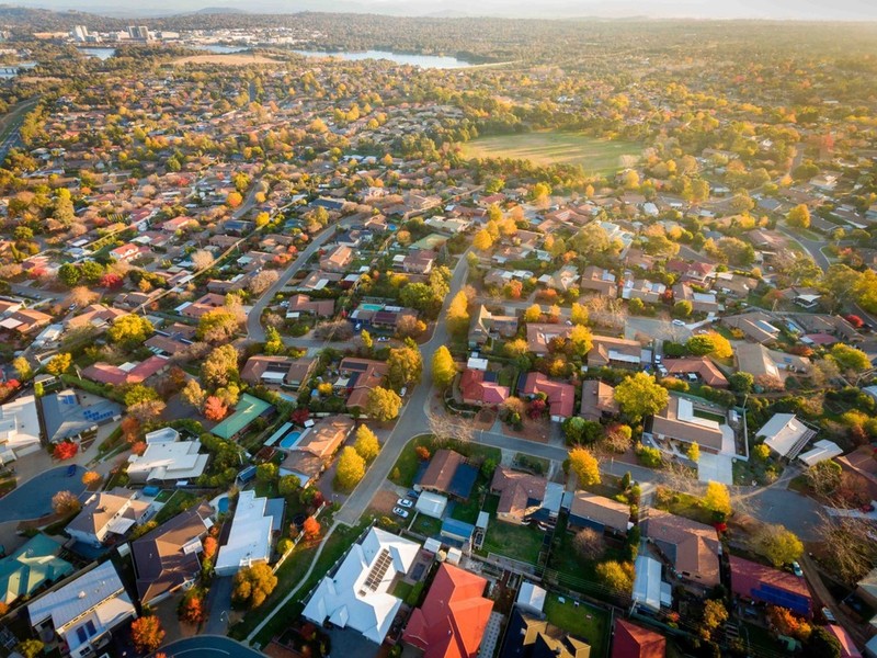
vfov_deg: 66.0
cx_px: 438
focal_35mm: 20
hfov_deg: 81.7
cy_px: 329
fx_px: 507
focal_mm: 3.6
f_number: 2.8
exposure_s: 1/100
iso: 104
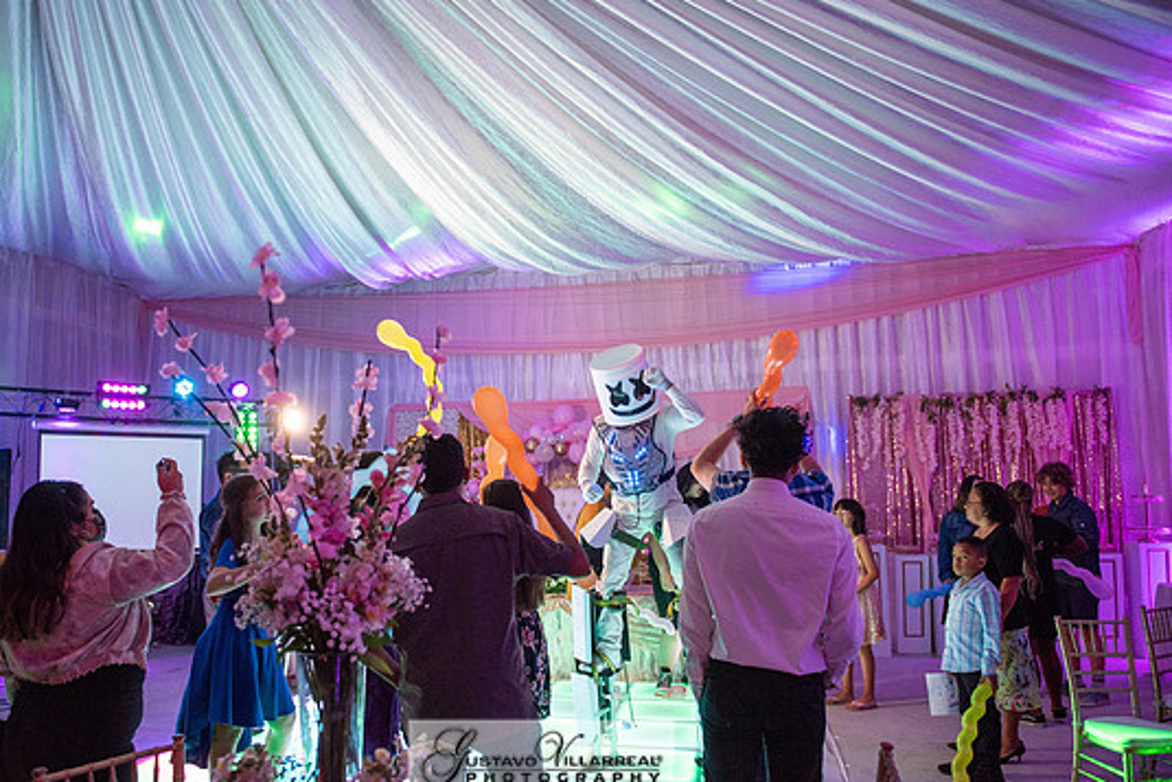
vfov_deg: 49.5
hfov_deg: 69.3
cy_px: 417
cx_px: 541
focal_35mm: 26
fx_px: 847
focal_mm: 24
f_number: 3.2
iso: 1250
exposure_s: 1/125
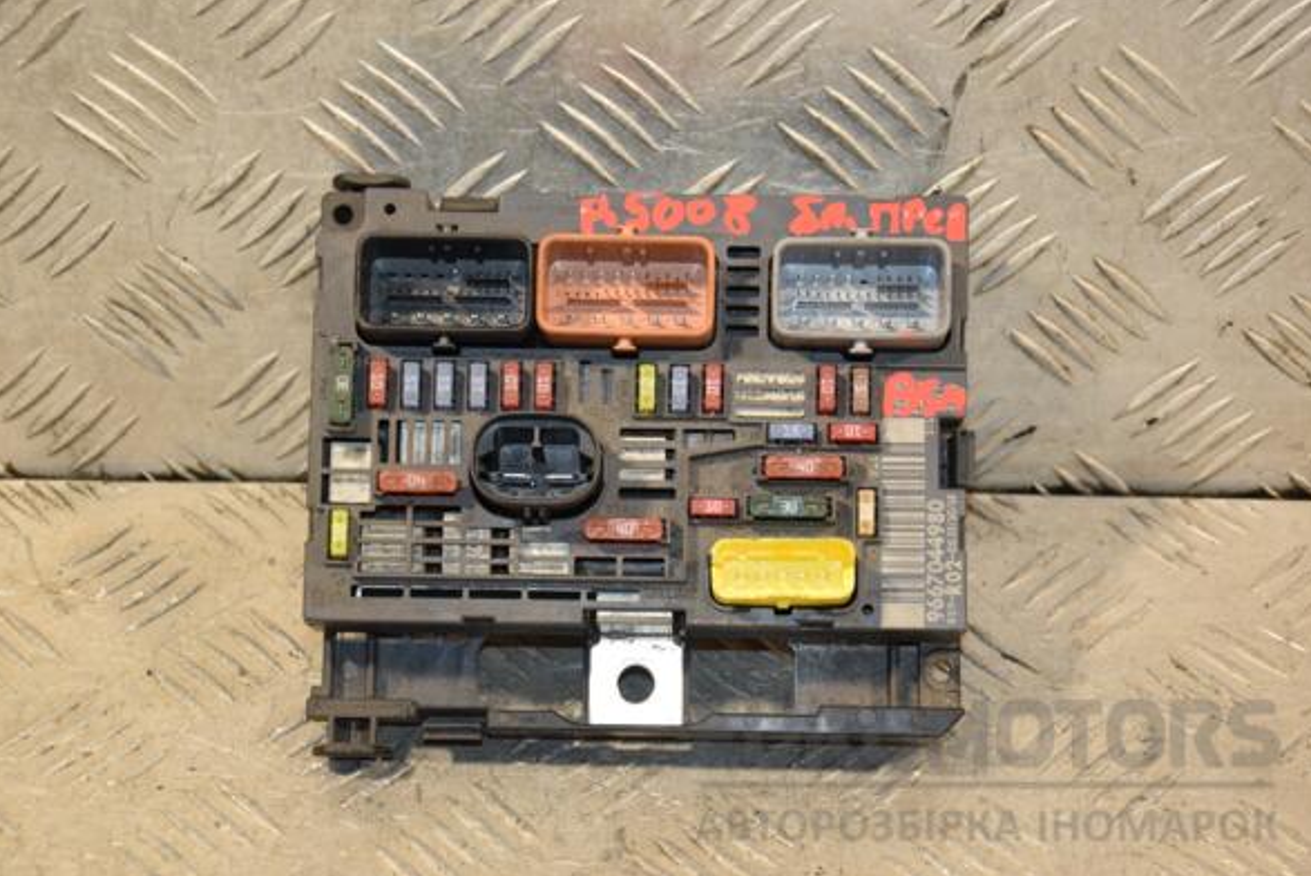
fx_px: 3461
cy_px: 436
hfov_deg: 21.4
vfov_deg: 14.4
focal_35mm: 95
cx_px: 652
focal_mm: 62
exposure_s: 1/100
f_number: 5.3
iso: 800
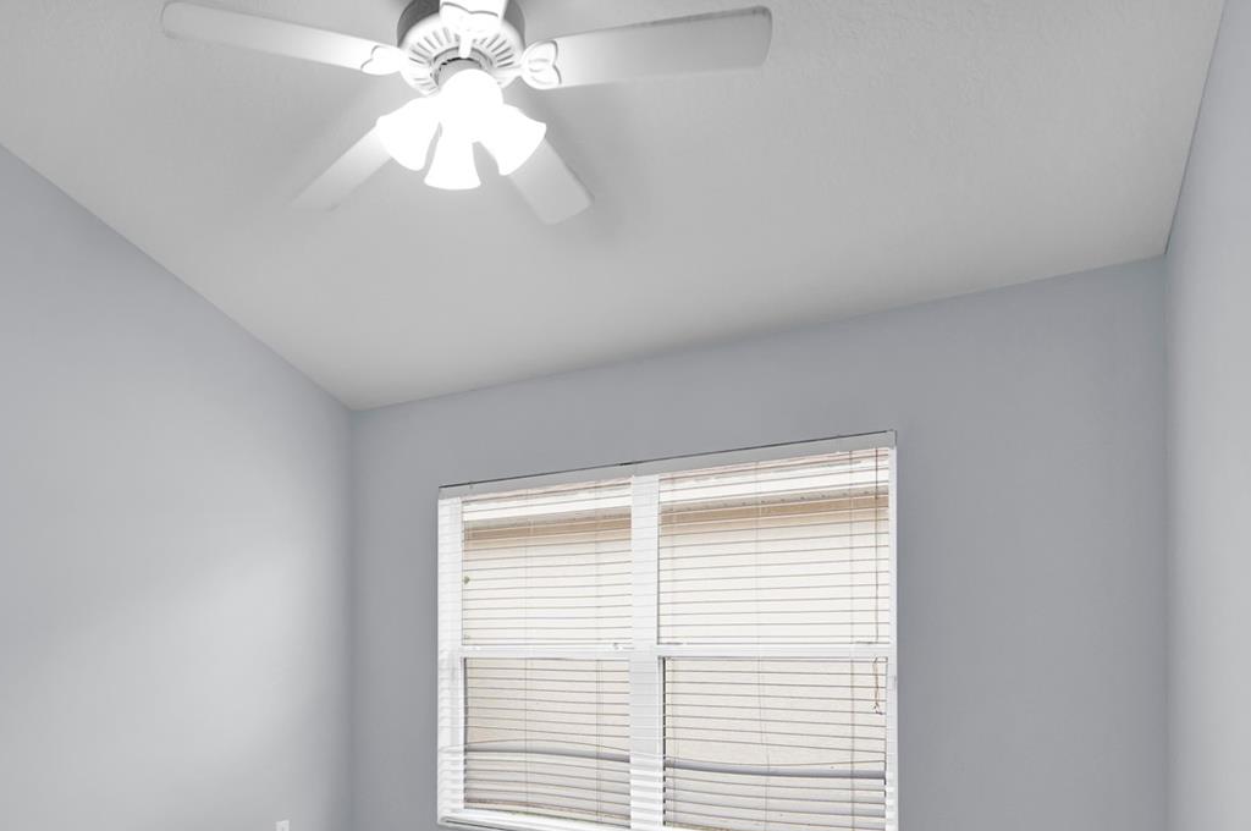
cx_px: 399
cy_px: 630
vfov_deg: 49.0
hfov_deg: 69.2
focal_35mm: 25
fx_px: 868
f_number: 5.6
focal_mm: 16
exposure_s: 1/80
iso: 1600
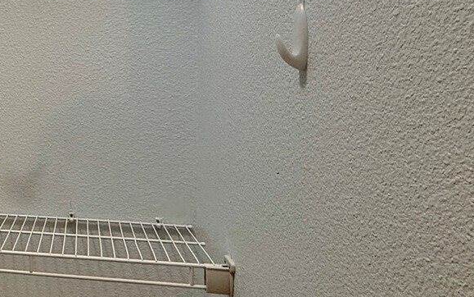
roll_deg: +1.0
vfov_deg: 31.0
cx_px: -73
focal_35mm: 41
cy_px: 99
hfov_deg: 38.1
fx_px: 530
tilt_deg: -2.5
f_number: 2.2
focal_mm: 2.22
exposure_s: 1/60
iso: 250
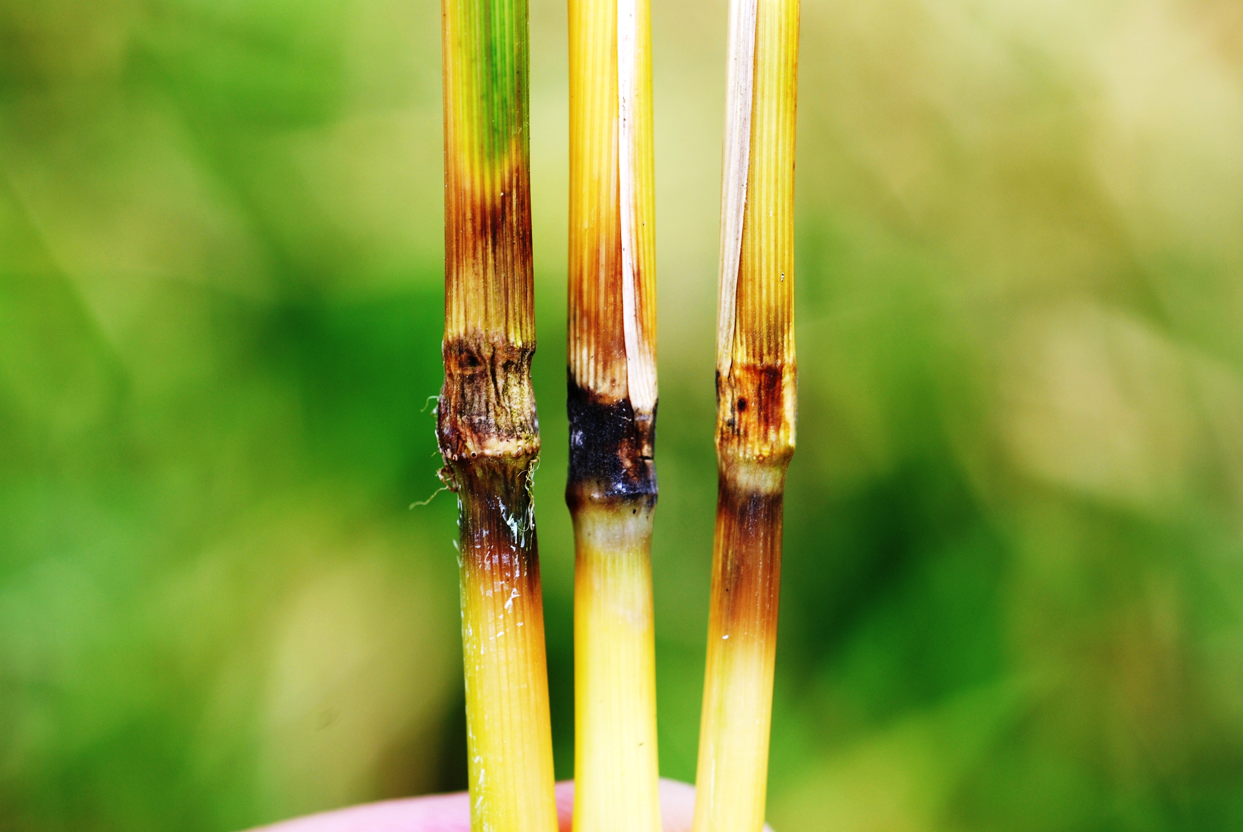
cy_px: 416
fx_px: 3111
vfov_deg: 15.2
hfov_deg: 22.6
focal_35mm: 90
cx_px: 622
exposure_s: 1/125
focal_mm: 60
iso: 100
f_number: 8
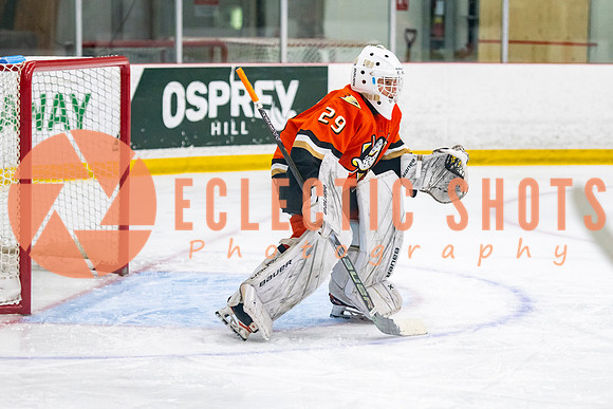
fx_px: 2539
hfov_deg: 13.8
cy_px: 202
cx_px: 349
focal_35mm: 149
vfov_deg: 9.2
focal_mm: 102
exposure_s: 1/640
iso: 2500
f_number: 3.2
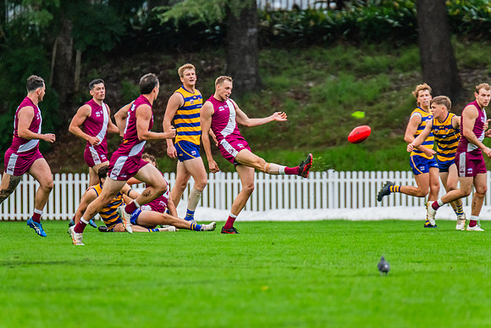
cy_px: 164
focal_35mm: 605
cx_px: 246
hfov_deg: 3.4
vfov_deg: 2.3
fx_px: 8260
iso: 2200
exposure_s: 1/1250
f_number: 5.6
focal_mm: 600
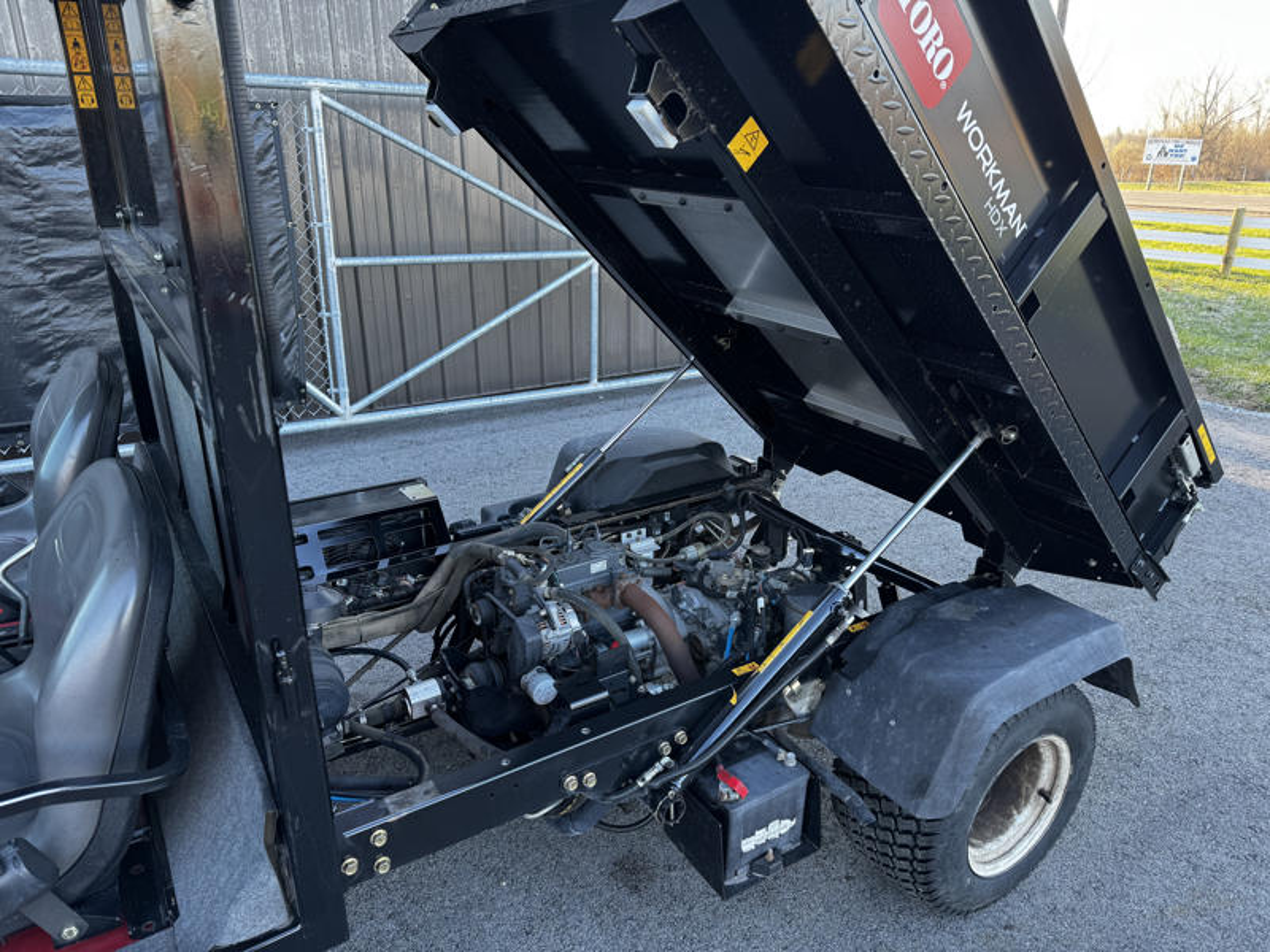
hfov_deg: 71.6
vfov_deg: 56.8
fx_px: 881
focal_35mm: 24
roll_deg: +0.1
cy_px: 476
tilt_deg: -21.0
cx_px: 635
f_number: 1.78
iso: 80
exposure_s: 1/121
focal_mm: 6.76
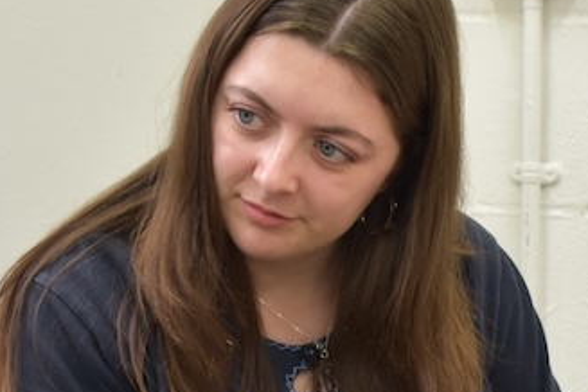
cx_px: 428
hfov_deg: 15.5
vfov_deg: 10.3
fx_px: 2156
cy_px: 448
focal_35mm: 132
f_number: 5
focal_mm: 24
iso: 400
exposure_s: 1/80
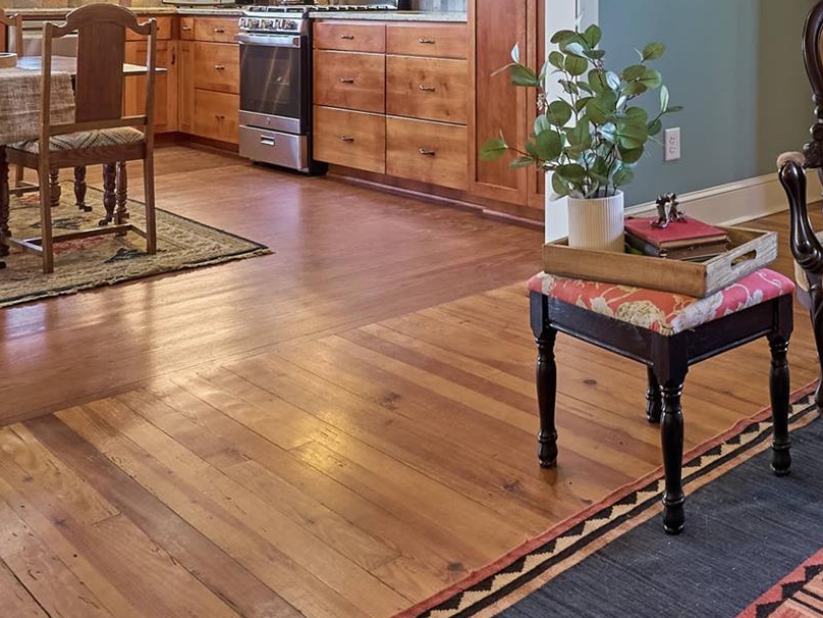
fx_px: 927
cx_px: 768
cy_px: 7
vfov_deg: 33.8
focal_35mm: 39
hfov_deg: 43.0
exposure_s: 1/15
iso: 800
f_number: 8
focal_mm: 16
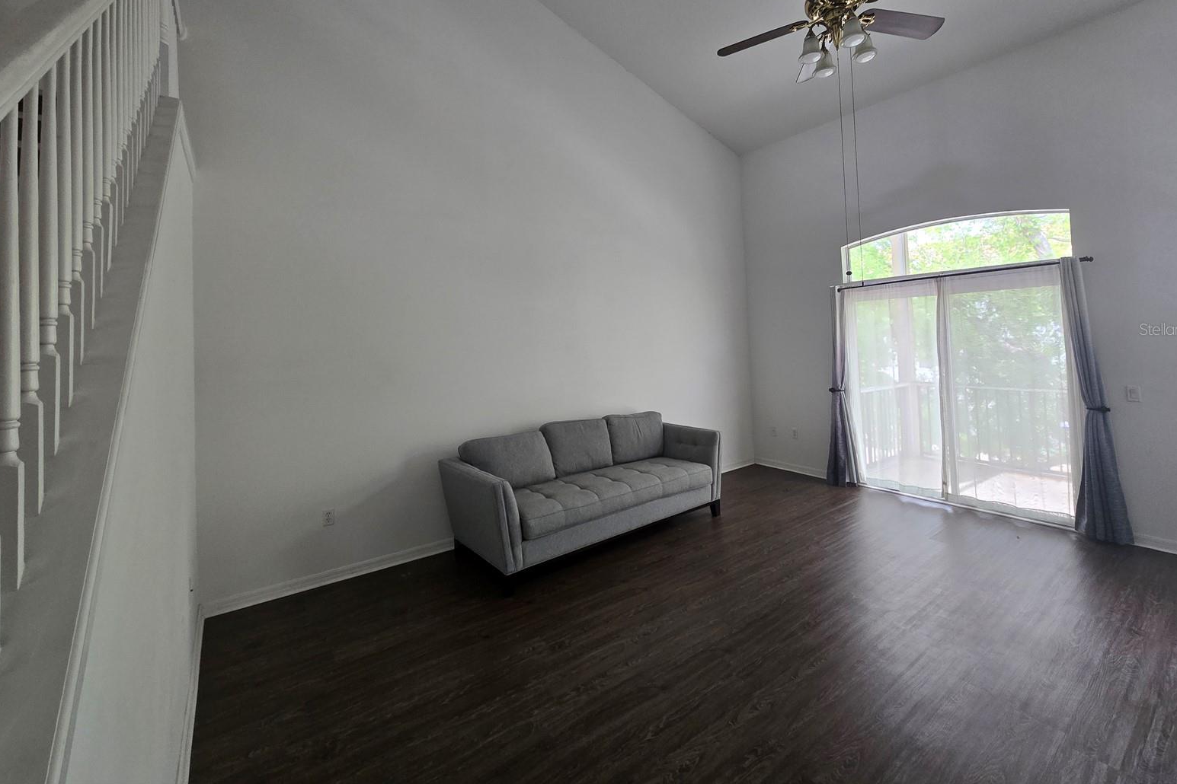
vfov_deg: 80.6
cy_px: 329
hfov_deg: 104.2
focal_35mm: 14
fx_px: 458
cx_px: 602
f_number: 2.2
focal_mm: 2.2
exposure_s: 1/60
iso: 160
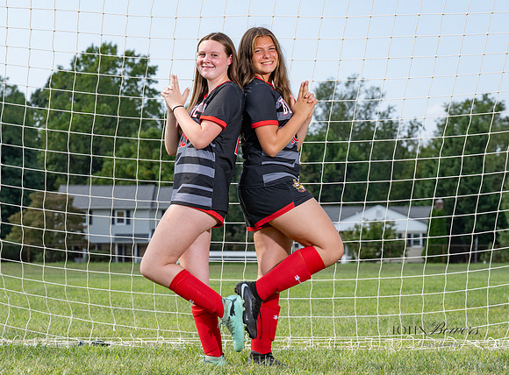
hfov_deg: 16.3
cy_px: 207
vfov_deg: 12.1
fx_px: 1776
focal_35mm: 121
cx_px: 259
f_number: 6.3
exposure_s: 1/400
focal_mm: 81
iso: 160
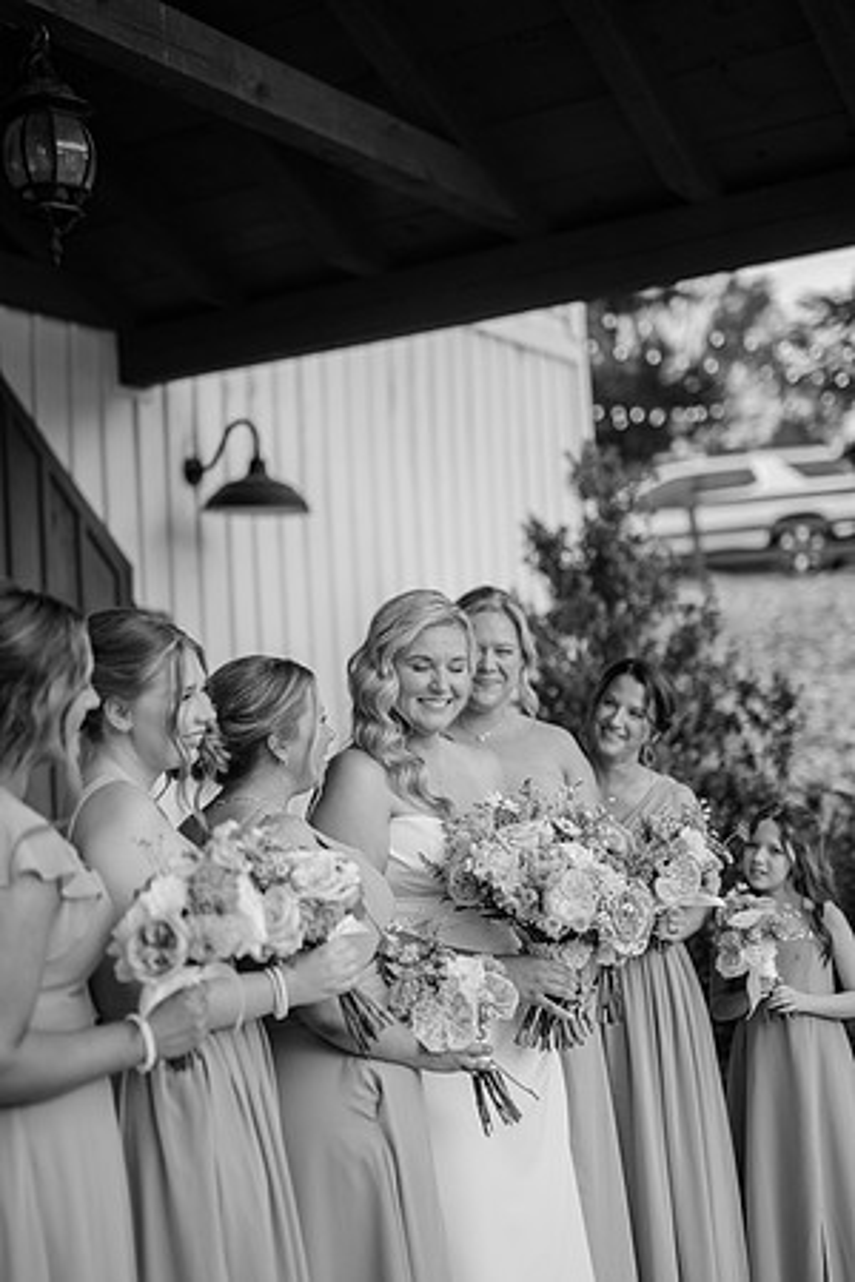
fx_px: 1781
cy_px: 641
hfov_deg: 27.0
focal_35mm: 50
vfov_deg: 39.6
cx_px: 428
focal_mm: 50
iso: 1000
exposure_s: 1/5000
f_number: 1.8
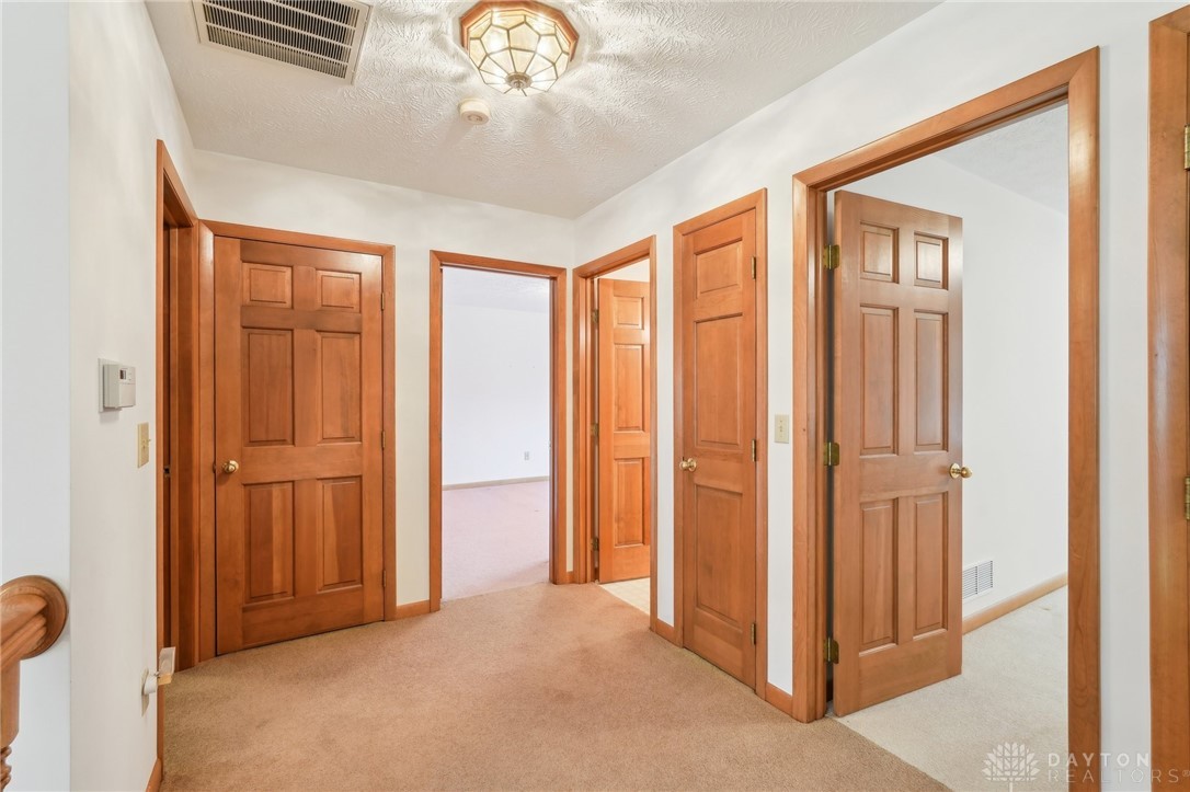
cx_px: 595
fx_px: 529
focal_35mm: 16
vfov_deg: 73.7
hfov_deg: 96.8
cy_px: 396
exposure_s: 1/13
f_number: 8
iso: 400
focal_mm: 16
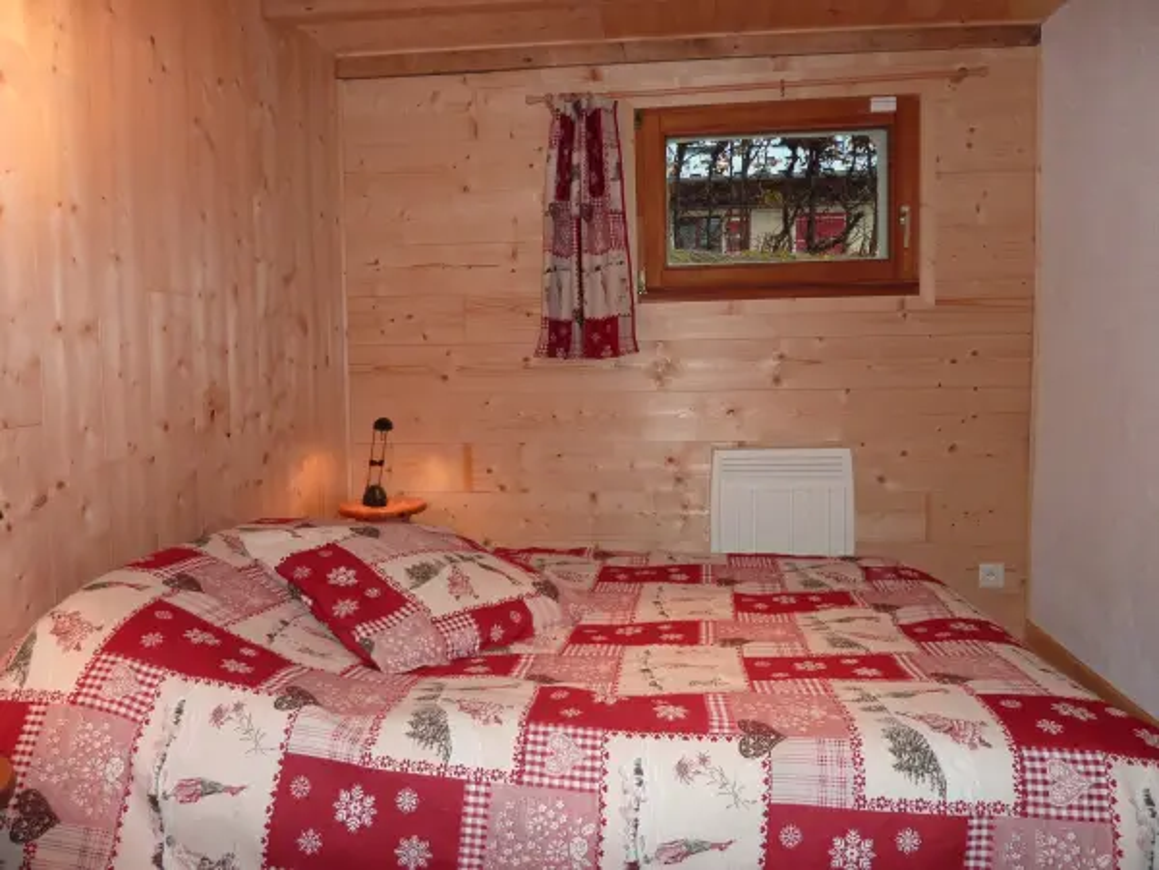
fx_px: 837
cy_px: 435
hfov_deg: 69.4
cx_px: 580
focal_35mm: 25
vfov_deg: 54.9
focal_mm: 4.1
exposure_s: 1/30
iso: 125
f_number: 3.3
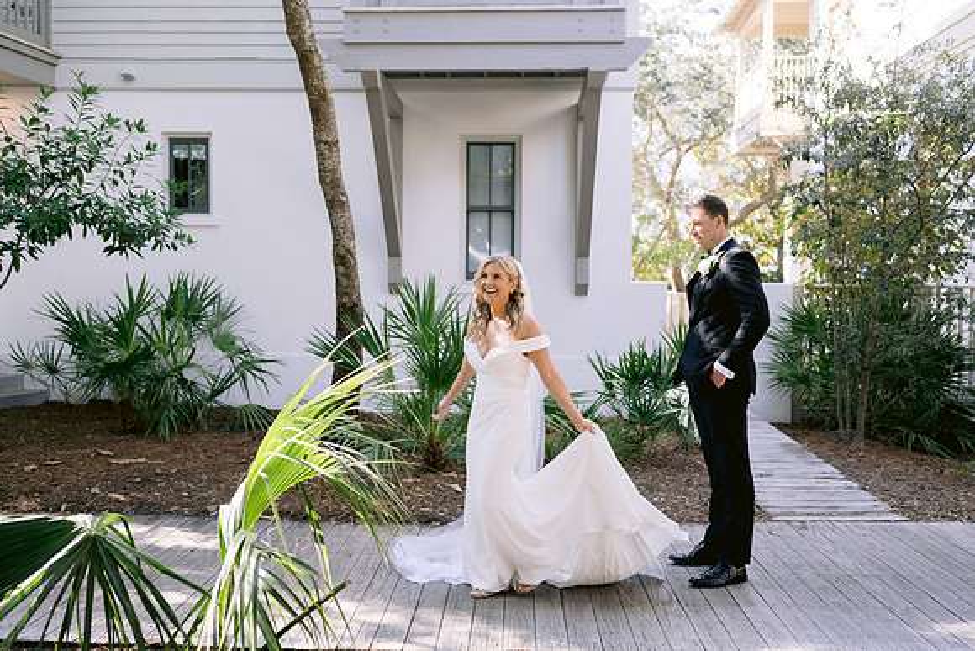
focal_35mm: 37
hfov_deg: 52.2
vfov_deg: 36.2
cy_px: 326
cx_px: 488
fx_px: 994
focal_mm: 35
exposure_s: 1/320
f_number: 2.8
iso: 200
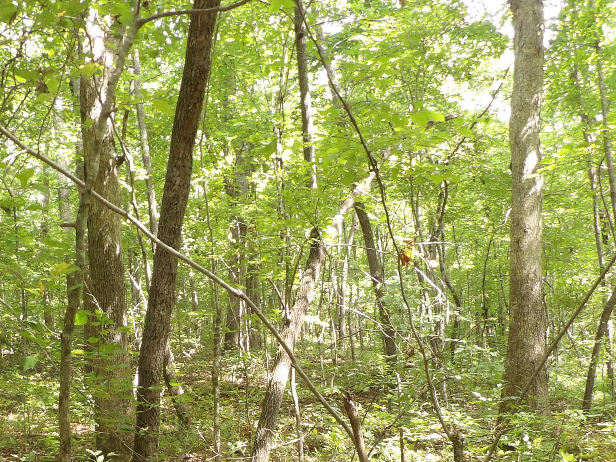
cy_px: 408
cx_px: 216
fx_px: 854
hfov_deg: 39.3
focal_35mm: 48
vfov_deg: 29.2
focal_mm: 4.3
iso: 169
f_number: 3.2
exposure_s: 1/33
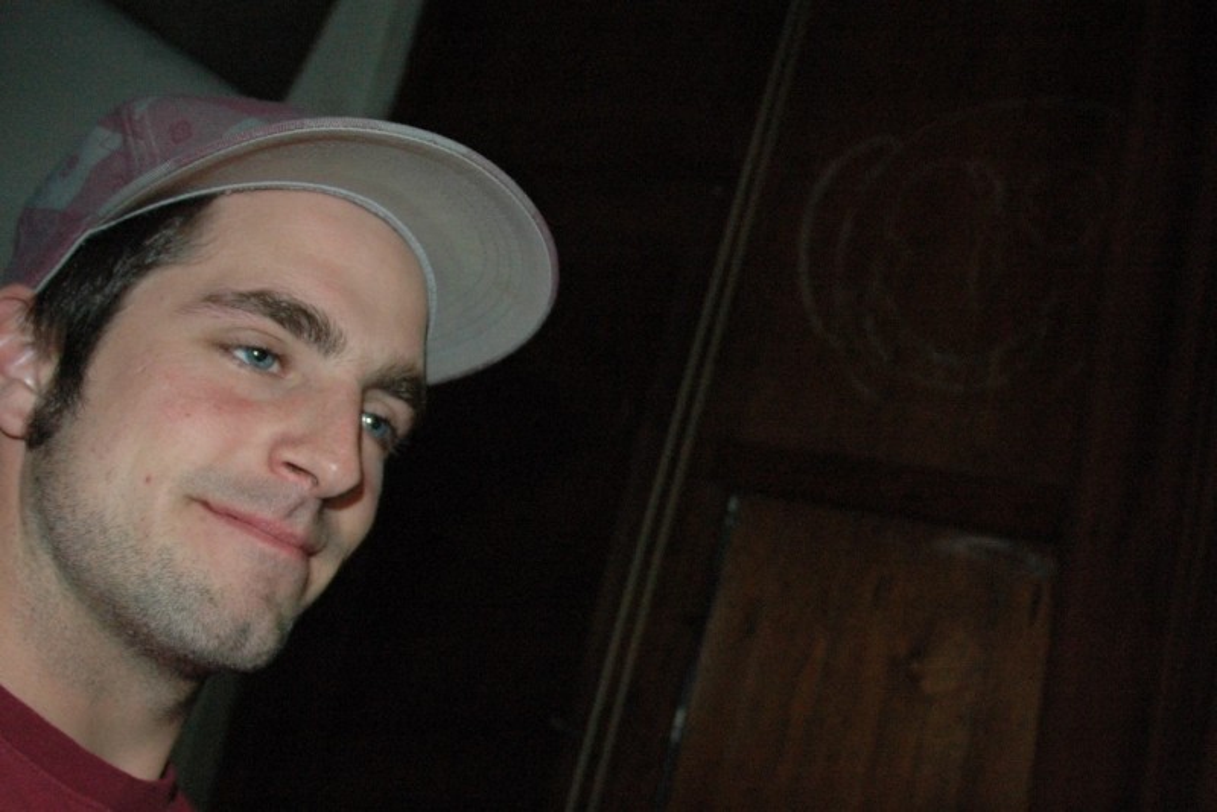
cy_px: 406
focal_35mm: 27
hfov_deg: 67.4
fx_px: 913
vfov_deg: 48.0
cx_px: 608
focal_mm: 18
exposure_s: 1/60
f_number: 4.5
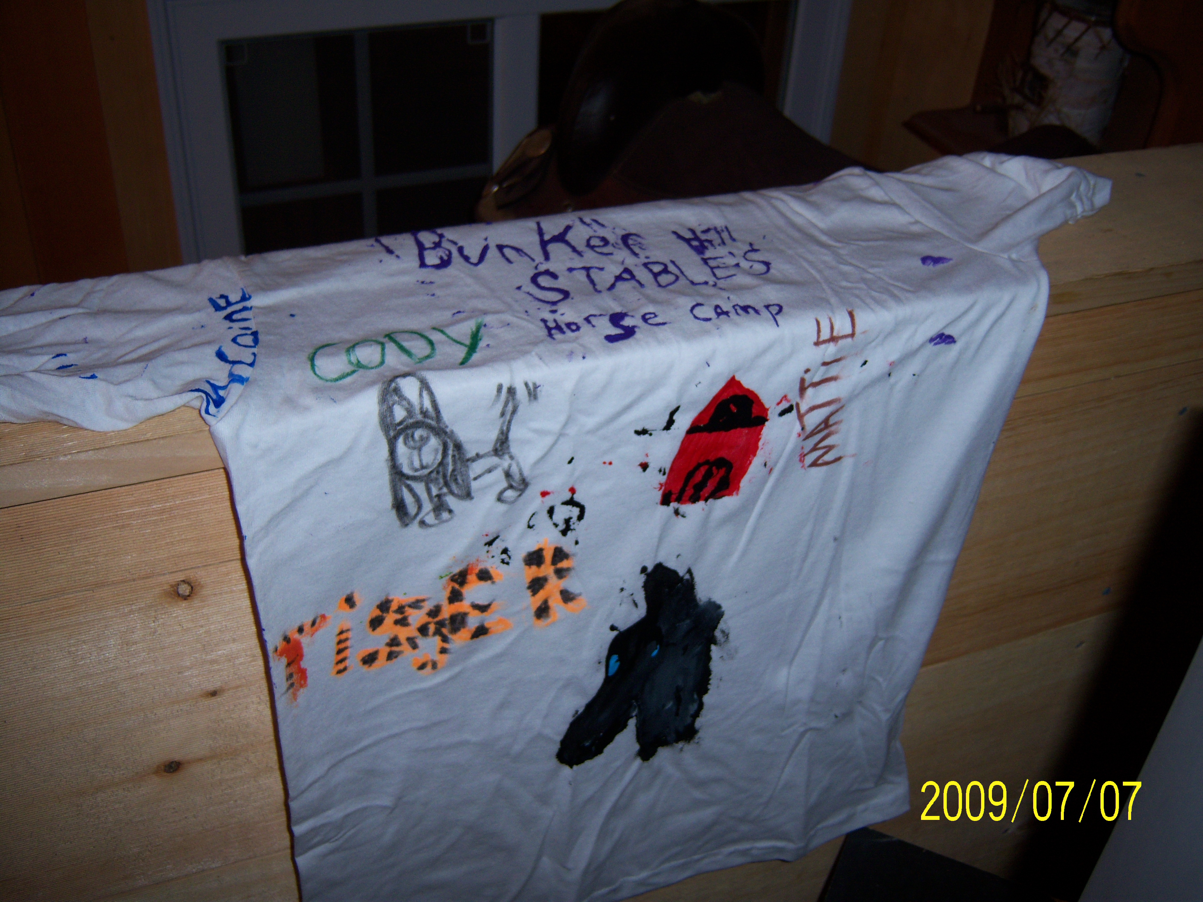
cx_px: 602
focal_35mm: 36
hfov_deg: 51.4
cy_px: 451
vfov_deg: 39.7
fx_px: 1251
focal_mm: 7.5
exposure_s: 1/60
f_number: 2.8
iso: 80
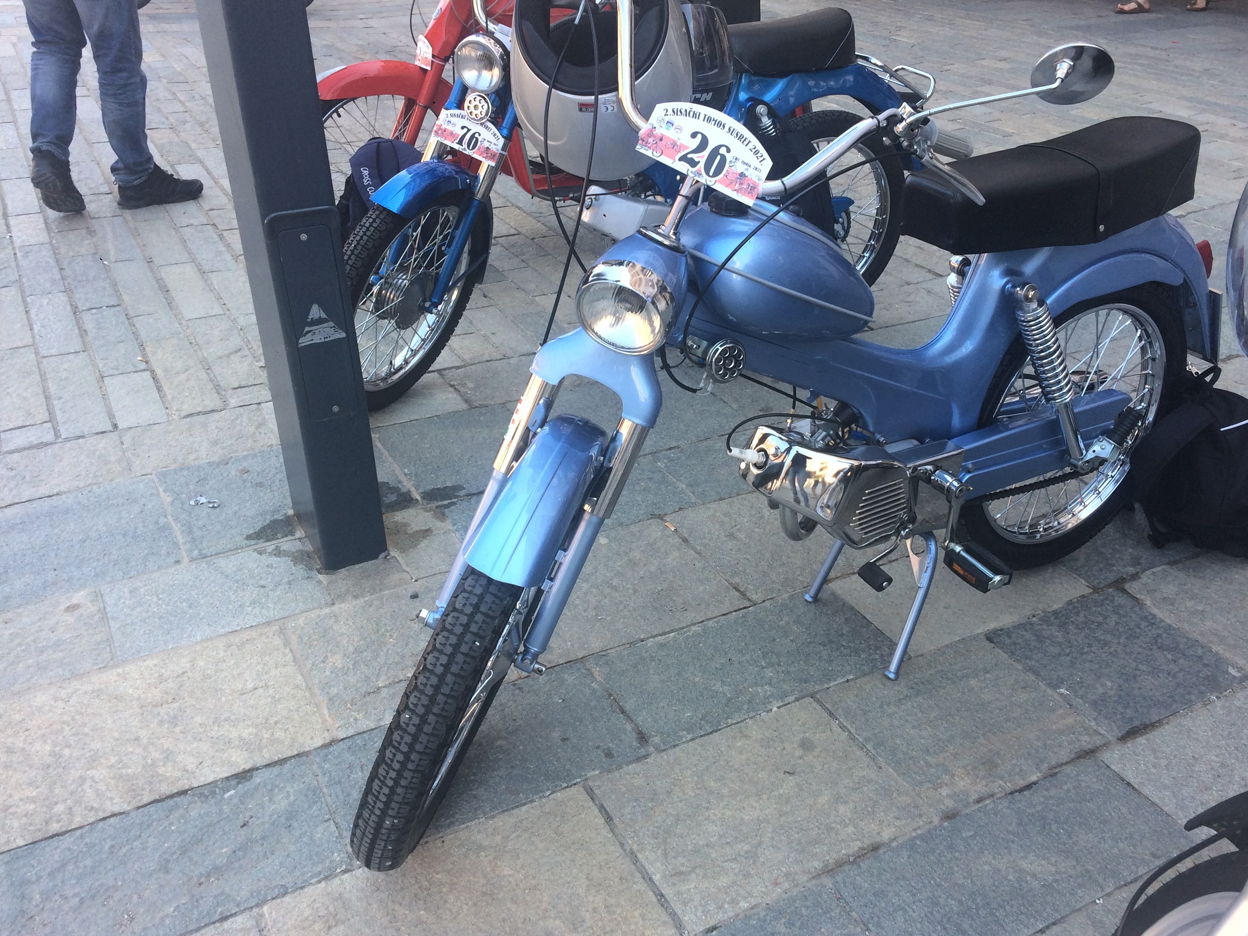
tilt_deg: -27.6
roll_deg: -1.7
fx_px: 1190
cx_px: 706
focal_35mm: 33
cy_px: 436
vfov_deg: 42.9
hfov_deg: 55.2
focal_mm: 4.15
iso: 32
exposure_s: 1/230
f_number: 2.2
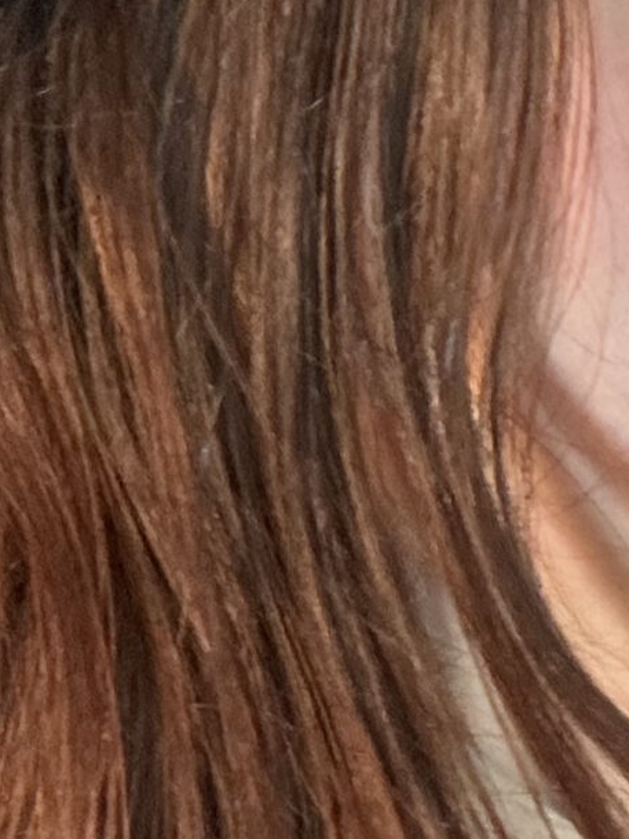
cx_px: 998
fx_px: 3055
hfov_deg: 11.2
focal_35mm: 126
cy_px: 827
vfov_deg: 15.4
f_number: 1.9
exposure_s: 1/40
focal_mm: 2.69
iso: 250
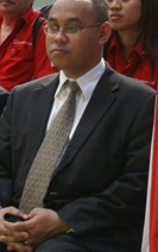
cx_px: 94
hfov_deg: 7.4
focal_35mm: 177
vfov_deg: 11.8
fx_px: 1214
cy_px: 51
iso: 200
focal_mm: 35
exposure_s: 1/30
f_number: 5.6
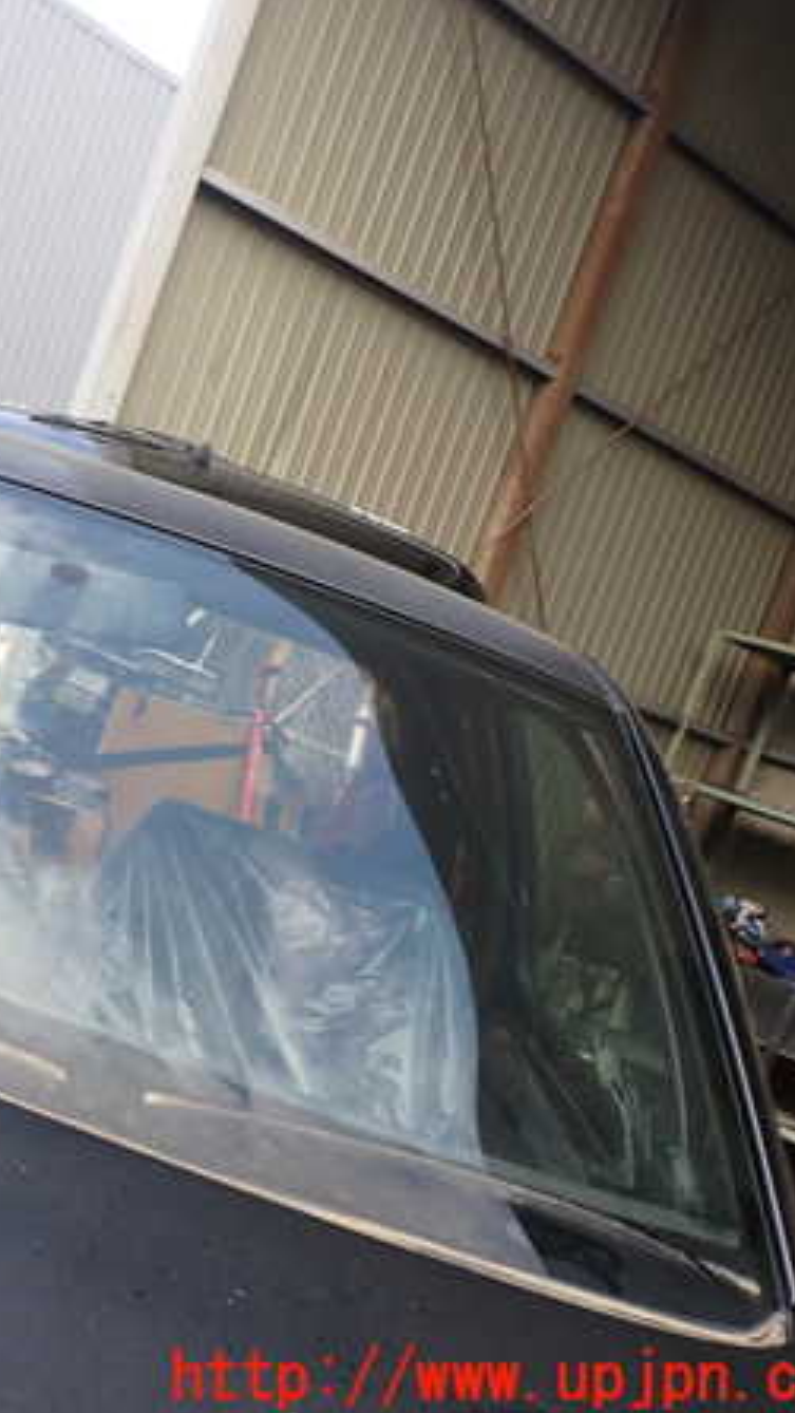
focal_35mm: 44
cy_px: 706
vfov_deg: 46.4
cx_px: -63
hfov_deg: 25.3
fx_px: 1648
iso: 100
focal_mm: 5.4
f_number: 3.2
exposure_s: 1/320
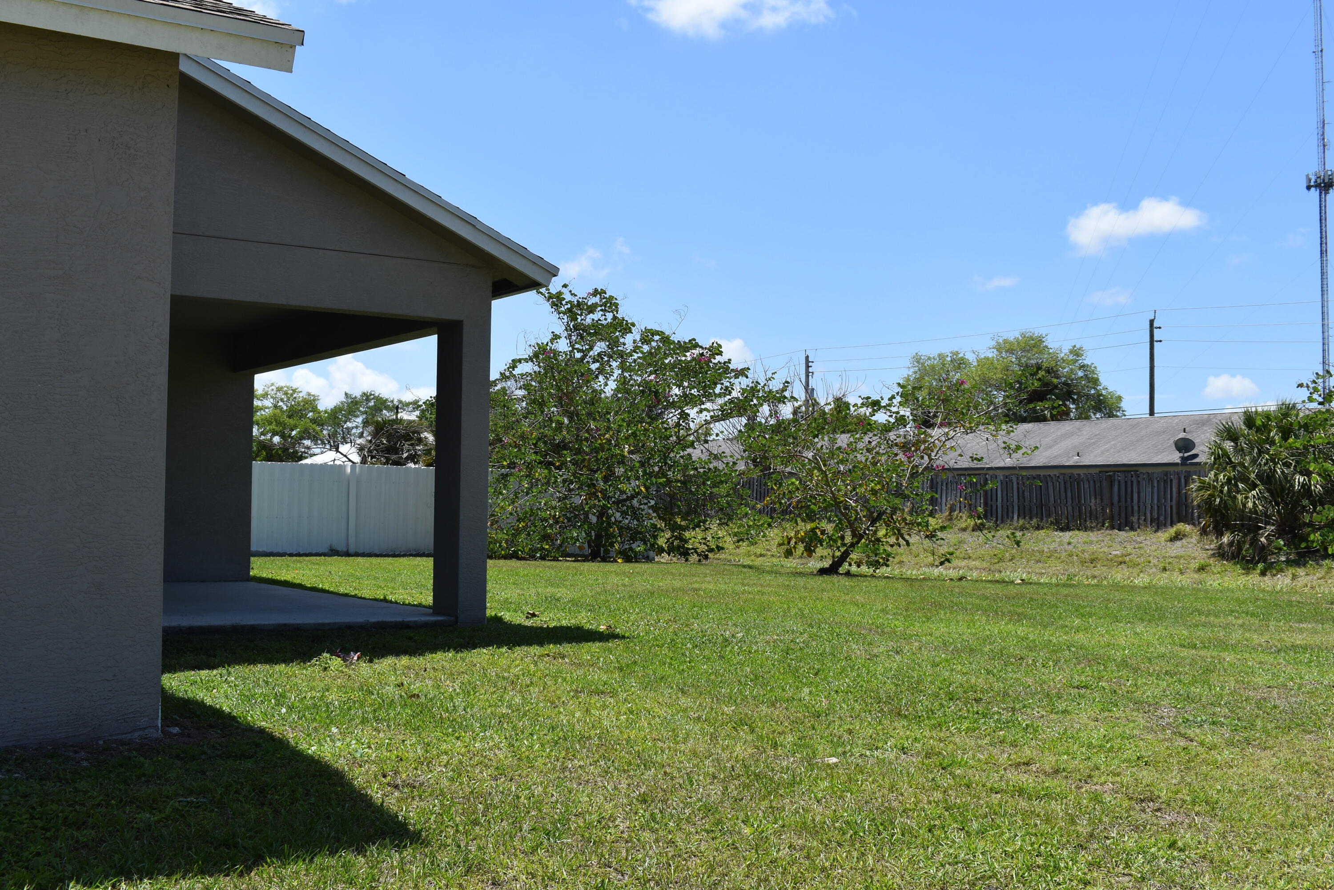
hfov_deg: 51.3
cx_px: 667
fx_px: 1390
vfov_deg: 35.5
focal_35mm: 38
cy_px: 445
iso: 100
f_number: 8
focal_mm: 25
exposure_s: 1/250
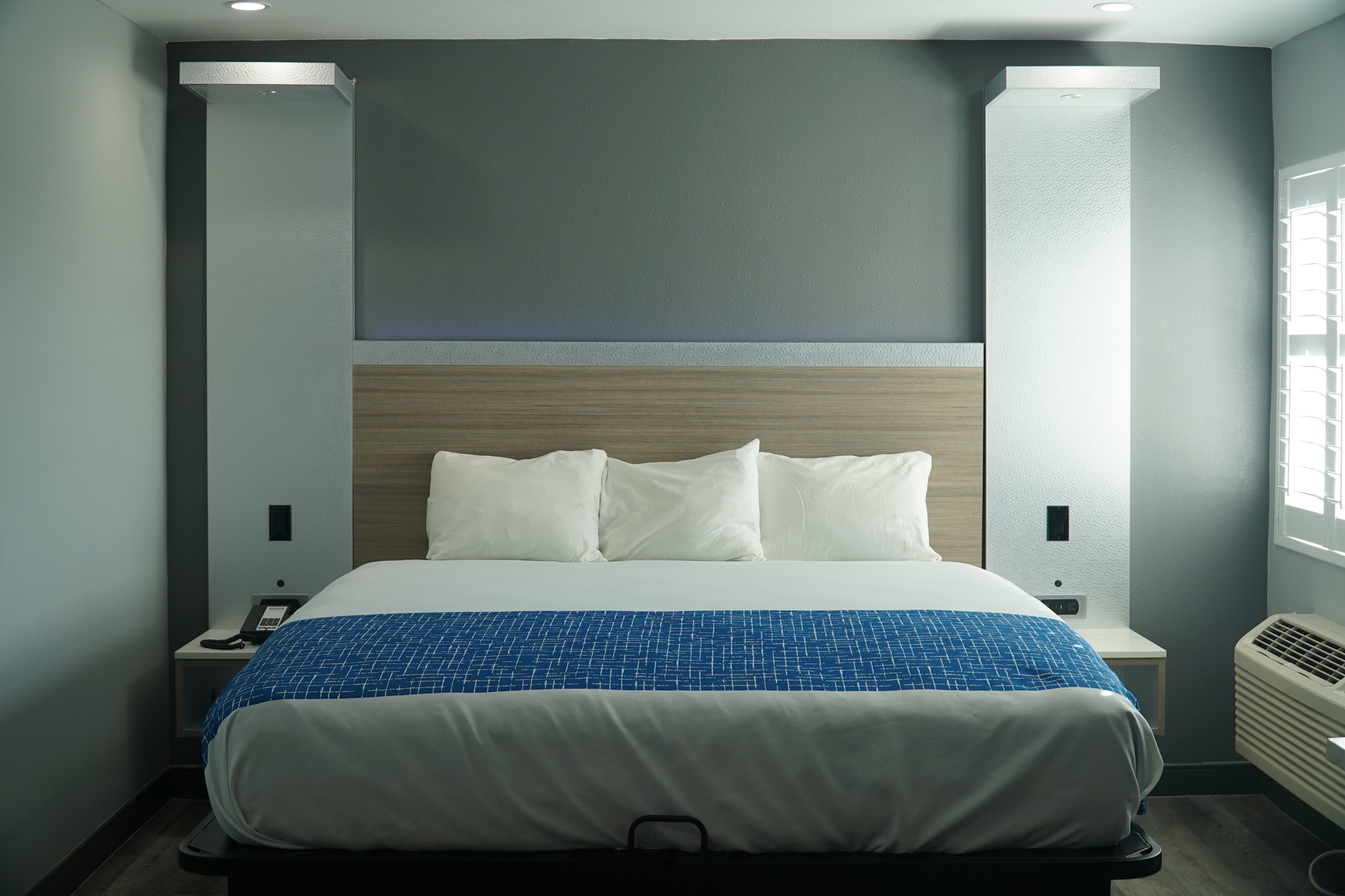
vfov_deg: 33.4
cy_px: 448
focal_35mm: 40
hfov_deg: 48.5
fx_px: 1494
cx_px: 672
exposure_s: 1/125
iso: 320
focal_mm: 27
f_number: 4
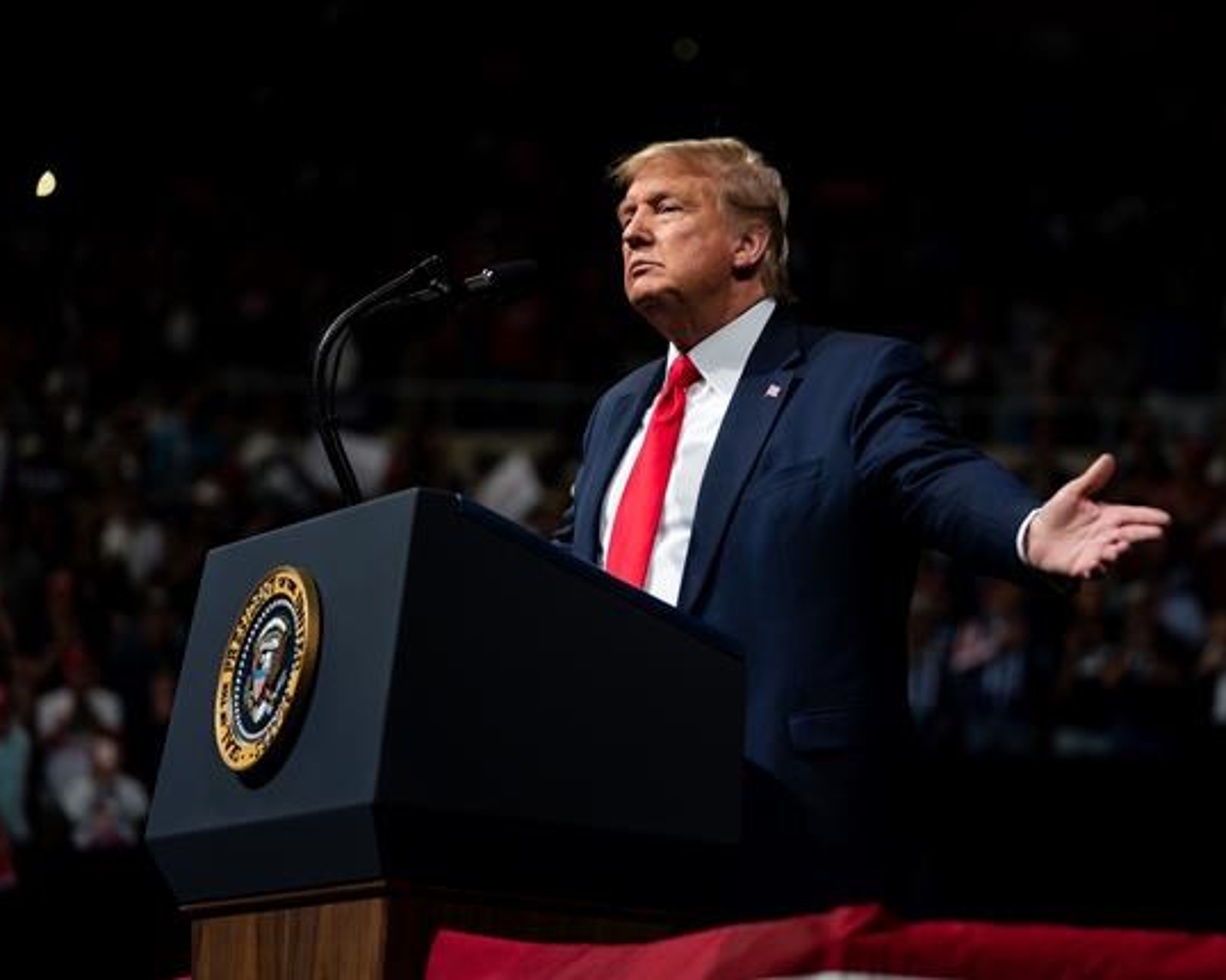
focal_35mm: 119
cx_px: 713
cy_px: 489
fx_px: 4316
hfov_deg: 16.2
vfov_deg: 13.0
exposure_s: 1/1600
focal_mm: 105
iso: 1000
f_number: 2.8
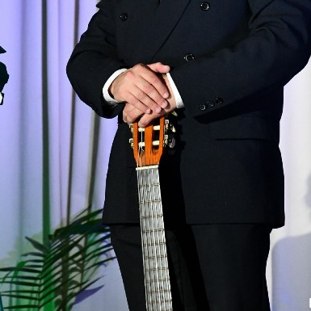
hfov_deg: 5.7
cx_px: -22
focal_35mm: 305
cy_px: 52
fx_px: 3100
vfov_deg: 5.7
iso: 2500
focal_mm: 90
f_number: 5.6
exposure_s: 1/125
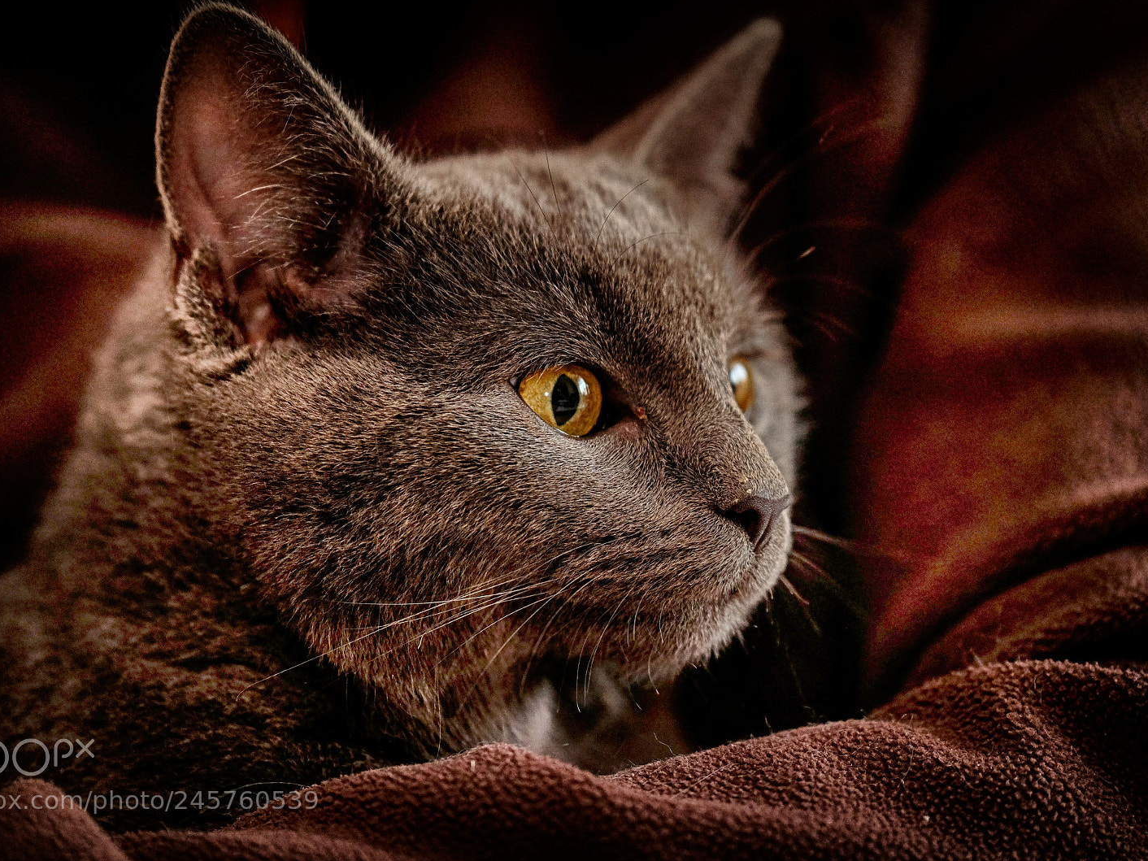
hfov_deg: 9.0
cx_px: 543
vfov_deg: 6.8
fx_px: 7296
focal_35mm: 220
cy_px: 431
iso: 1250
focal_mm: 134.4
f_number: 2.8
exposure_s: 1/250
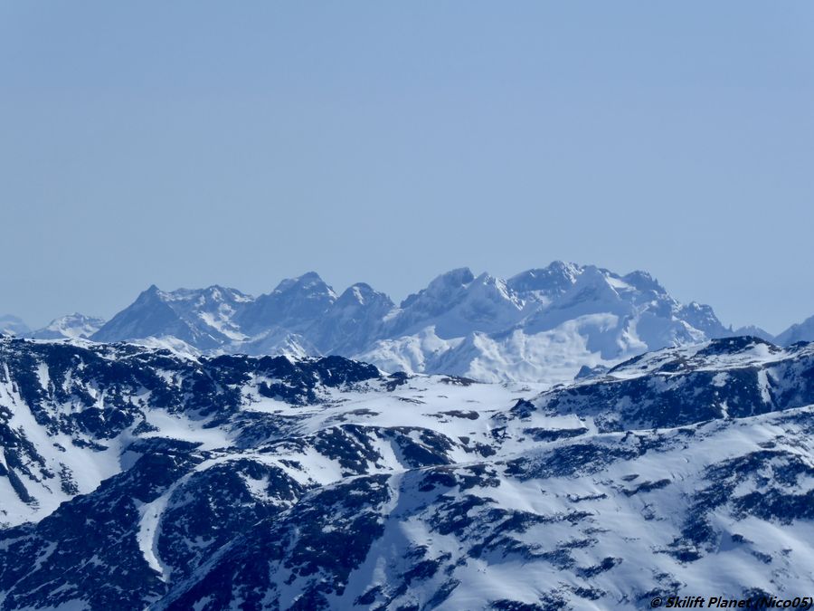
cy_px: 306
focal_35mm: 313
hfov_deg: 6.3
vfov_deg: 4.7
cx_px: 407
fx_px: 7360
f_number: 5.7
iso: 80
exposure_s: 1/1300
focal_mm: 50.5
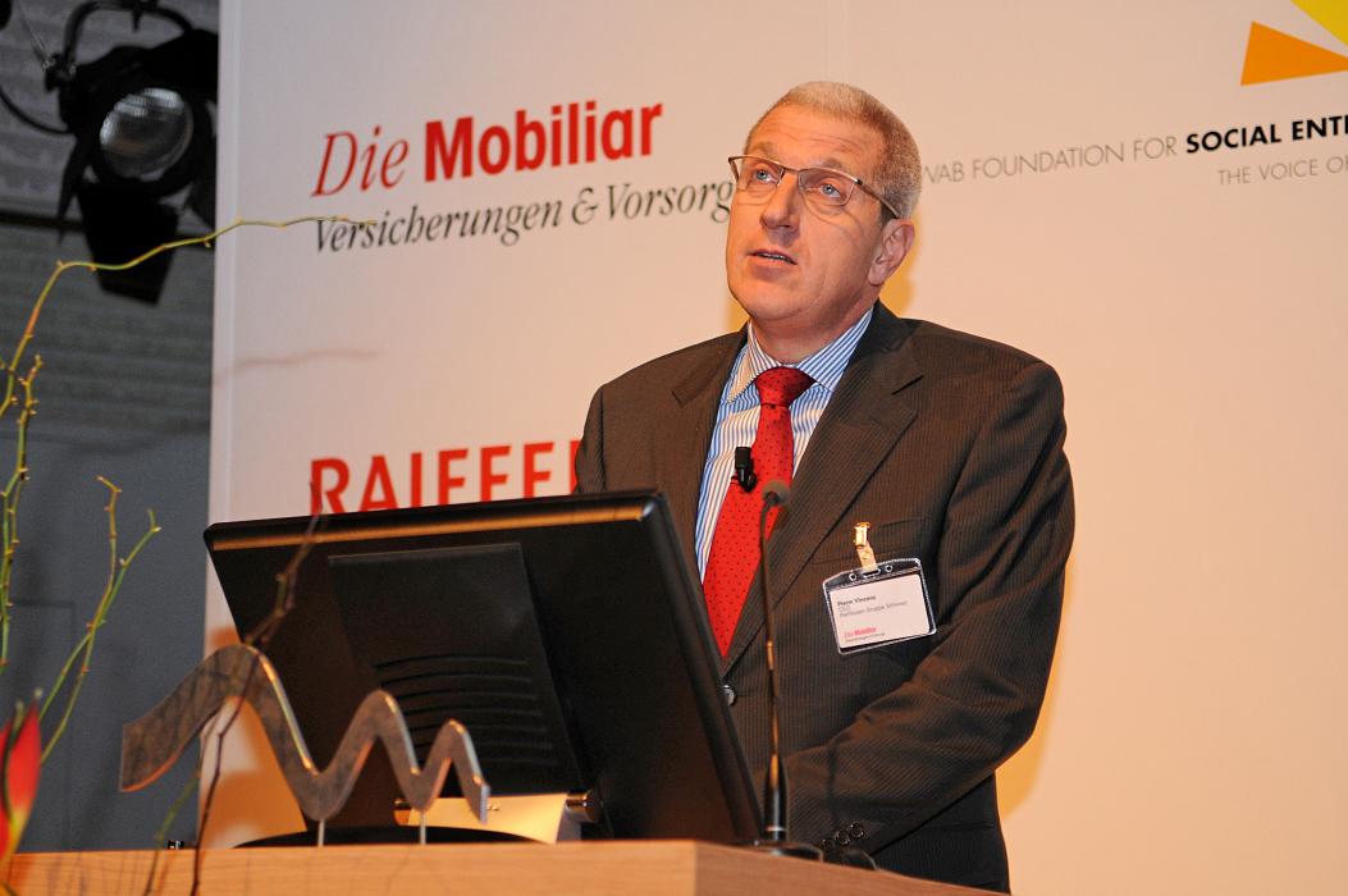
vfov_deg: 16.5
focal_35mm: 82
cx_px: 674
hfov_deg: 24.6
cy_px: 448
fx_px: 3086
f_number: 2.8
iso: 400
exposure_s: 1/100
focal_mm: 55
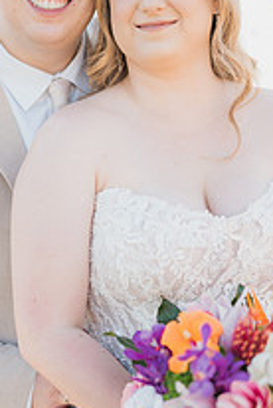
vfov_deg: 18.7
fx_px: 1236
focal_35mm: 109
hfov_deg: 12.6
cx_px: 123
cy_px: 214
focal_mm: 50
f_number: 1.4
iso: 125
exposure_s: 1/1600
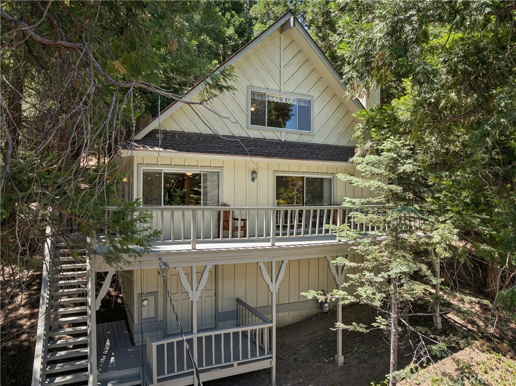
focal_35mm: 24
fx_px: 357
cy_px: 193
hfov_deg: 71.6
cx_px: 258
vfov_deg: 56.7
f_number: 2.8
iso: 100
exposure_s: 1/20
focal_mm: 12.3
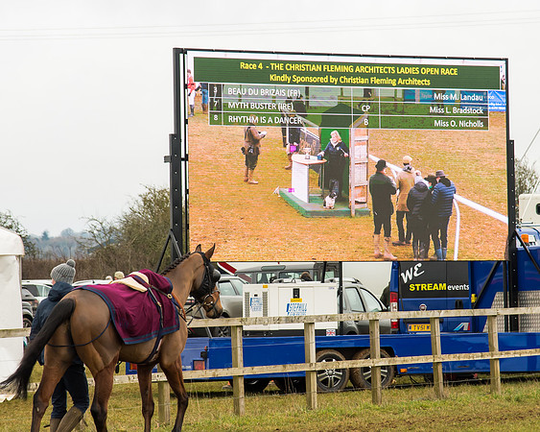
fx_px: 3423
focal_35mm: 214
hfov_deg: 9.0
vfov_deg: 7.2
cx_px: 316
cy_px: 204
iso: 400
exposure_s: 1/400
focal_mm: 120
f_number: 5
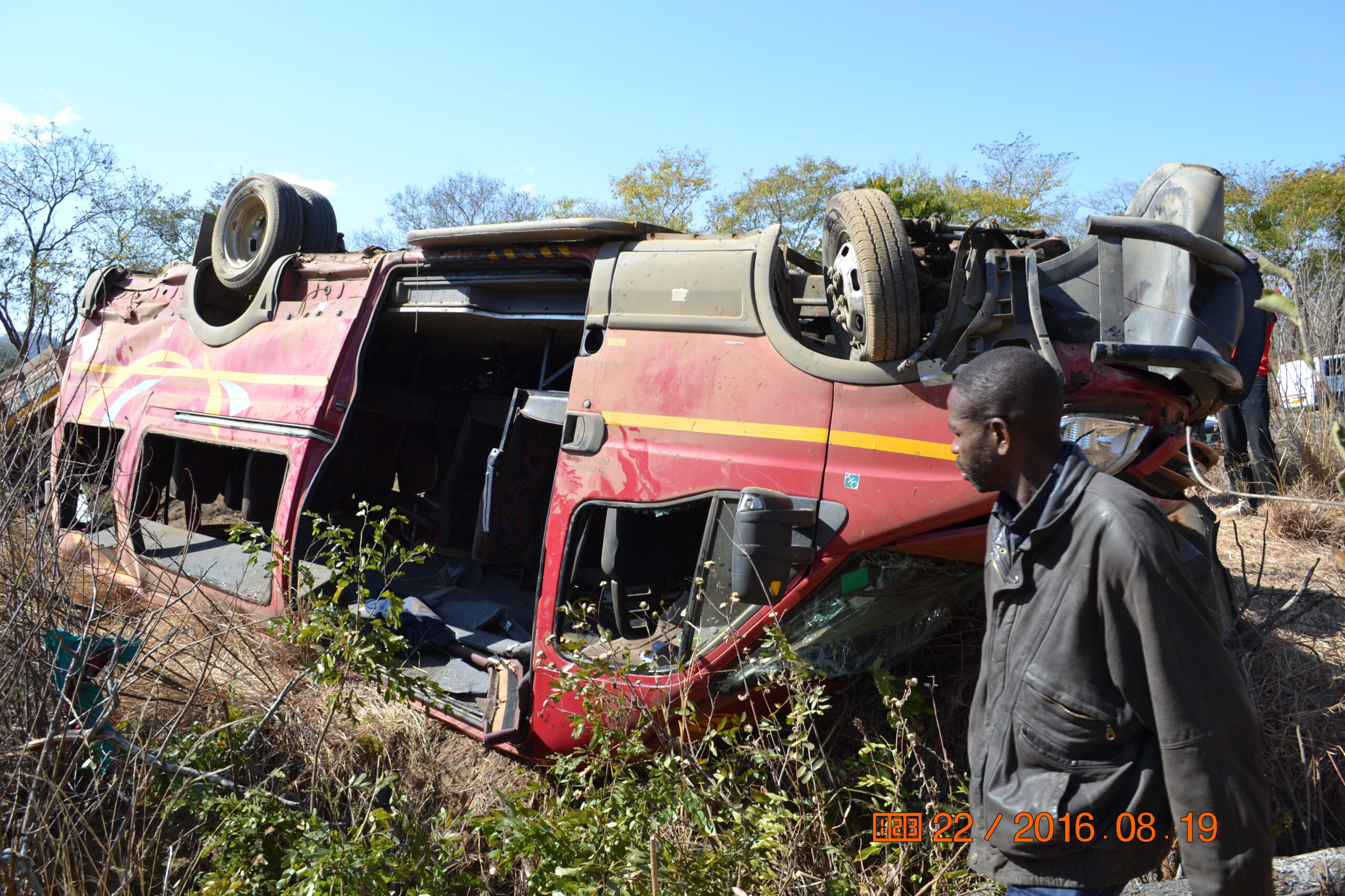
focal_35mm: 27
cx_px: 672
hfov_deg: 67.4
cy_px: 448
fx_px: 1009
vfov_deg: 47.9
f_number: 6.3
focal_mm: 18
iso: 100
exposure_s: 1/160
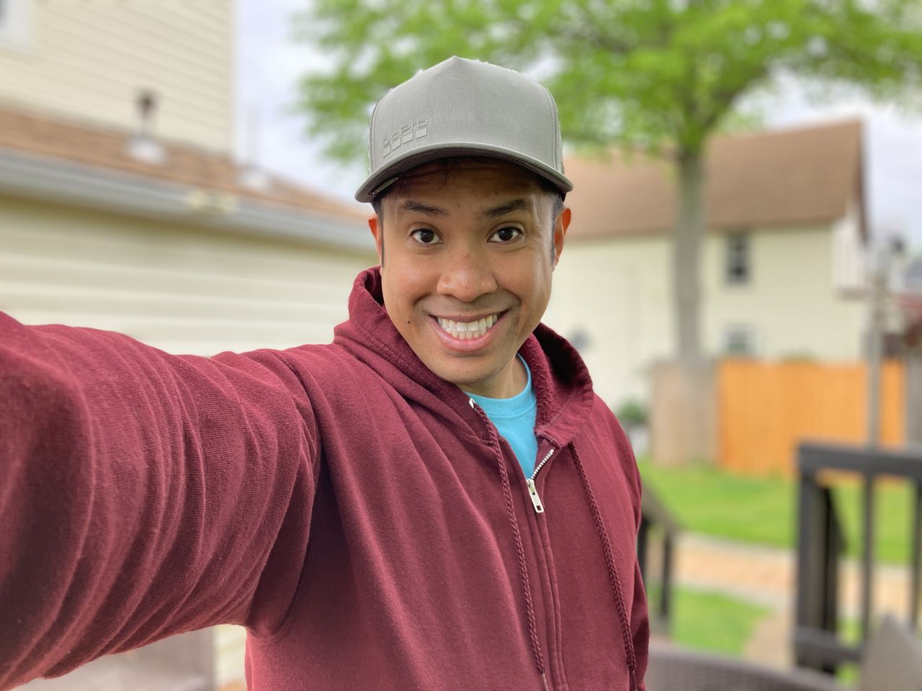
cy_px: 346
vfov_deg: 49.7
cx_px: 461
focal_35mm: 28
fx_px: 746
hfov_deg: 63.4
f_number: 1.8
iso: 32
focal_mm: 3.99
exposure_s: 1/379
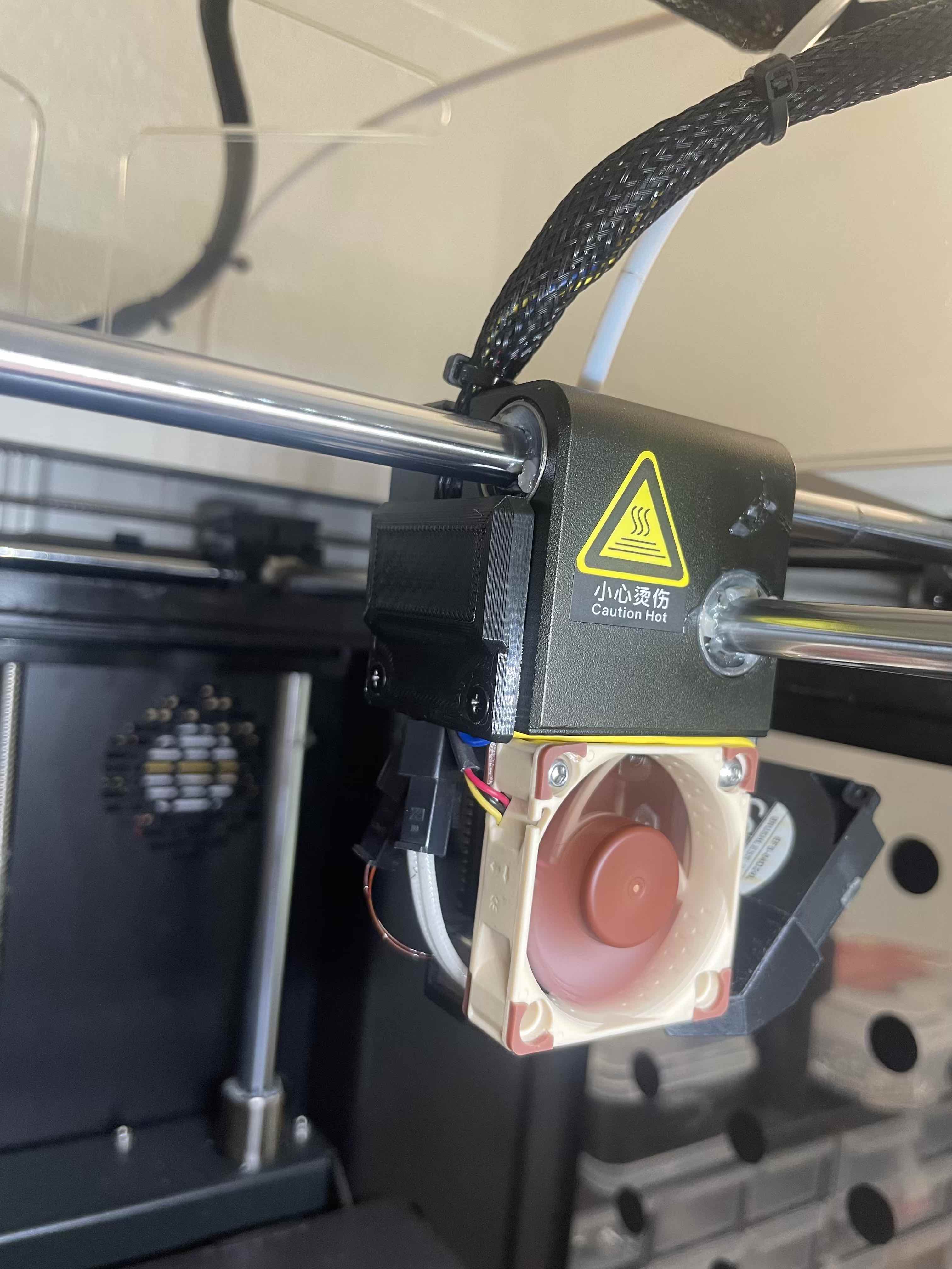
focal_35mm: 26
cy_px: 634
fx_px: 953
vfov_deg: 67.3
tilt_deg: -2.2
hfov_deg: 53.1
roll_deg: -5.2
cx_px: 476
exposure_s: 1/59
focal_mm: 4.2
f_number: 1.6
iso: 160
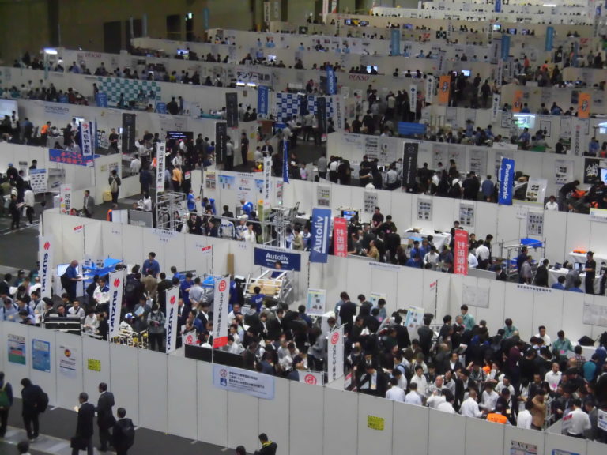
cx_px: 304
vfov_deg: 18.9
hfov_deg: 25.0
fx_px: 1368
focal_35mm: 78
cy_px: 228
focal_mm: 14
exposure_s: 1/80
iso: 800
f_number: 4.5
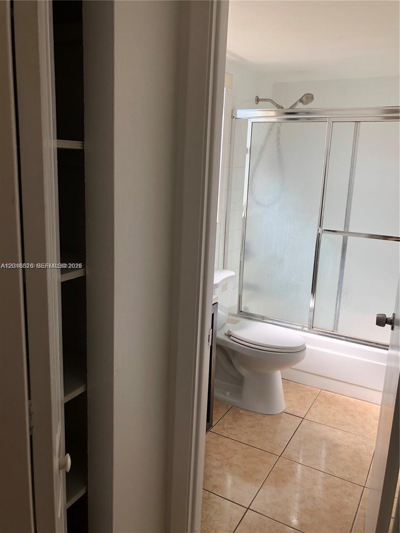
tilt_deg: -9.7
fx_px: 431
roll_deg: -1.9
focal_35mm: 28
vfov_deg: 63.4
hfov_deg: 49.7
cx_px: 200
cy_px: 266
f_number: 1.8
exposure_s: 1/254
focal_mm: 3.99
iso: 20
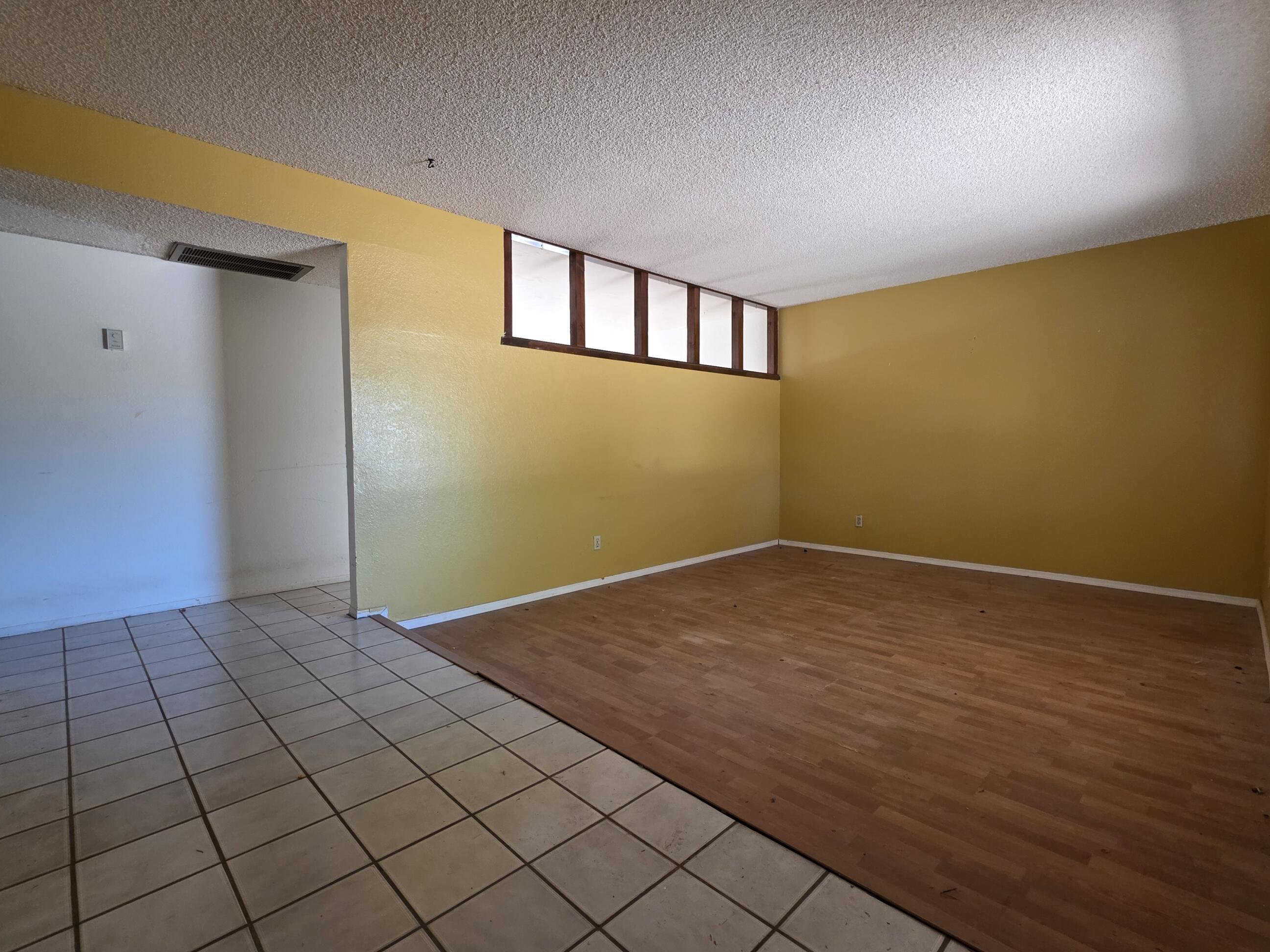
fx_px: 550
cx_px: 628
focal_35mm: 15
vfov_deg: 81.7
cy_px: 478
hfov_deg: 98.2
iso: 200
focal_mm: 2.2
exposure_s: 1/60
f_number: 1.9
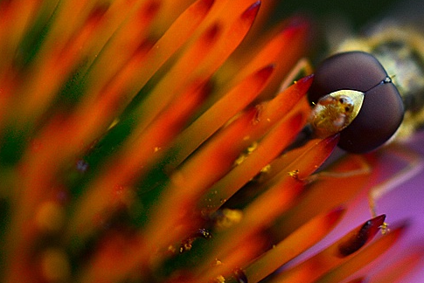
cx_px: 368
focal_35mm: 269
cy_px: 91
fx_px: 3171
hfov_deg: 7.6
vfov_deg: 5.1
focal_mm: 85
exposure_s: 1/160
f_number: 4.8
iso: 200
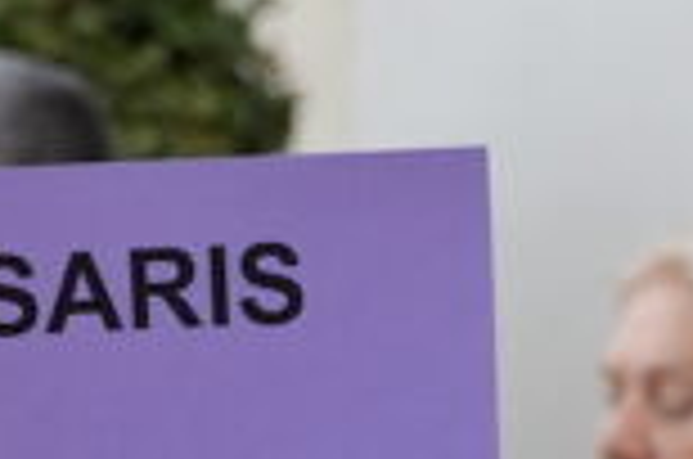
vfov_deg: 7.0
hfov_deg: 10.6
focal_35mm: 195
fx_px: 3746
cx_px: 234
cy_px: 495
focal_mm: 26
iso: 400
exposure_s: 1/160
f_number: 4
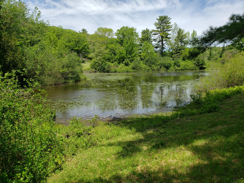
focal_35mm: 26
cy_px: 92
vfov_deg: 53.1
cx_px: 122
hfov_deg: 67.3
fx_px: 183
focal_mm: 4.3
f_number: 2.4
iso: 50
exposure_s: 1/1291
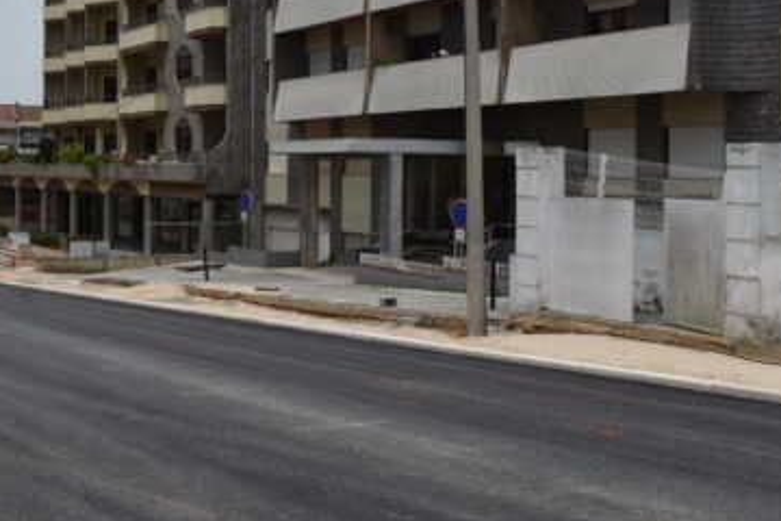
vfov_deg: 26.7
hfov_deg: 36.9
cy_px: 151
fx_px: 1085
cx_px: 65
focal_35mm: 50
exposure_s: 1/160
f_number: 9
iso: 160
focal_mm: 24
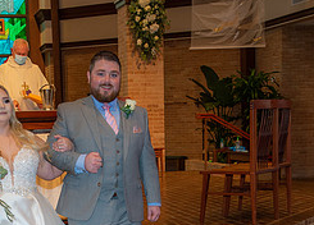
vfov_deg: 16.2
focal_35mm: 87
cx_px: 111
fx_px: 777
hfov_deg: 22.8
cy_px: 229
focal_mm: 35
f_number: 5
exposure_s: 1/125
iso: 1250
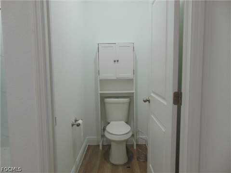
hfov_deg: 69.4
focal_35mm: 25
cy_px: 86
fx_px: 167
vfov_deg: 54.9
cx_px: 116
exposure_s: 1/30
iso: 100
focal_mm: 4.5
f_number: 3
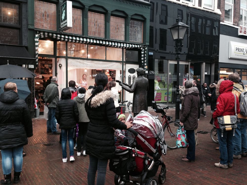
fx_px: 235
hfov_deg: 55.4
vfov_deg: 42.9
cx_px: 124
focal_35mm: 33
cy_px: 92
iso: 100
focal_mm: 4.12
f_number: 2.4
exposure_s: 1/20
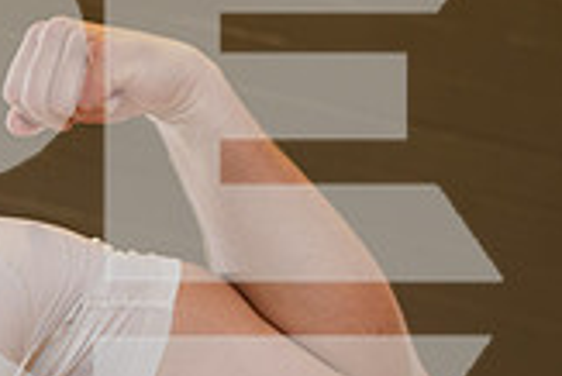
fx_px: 2172
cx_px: -376
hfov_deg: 13.5
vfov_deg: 9.9
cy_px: 102
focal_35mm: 139
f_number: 4
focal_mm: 39
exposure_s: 1/125
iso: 400
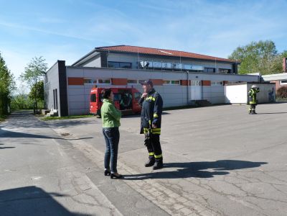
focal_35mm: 25
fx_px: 207
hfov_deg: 69.4
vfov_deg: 54.9
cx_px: 144
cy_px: 108
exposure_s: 1/250
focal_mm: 4.5
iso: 125
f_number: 5.6
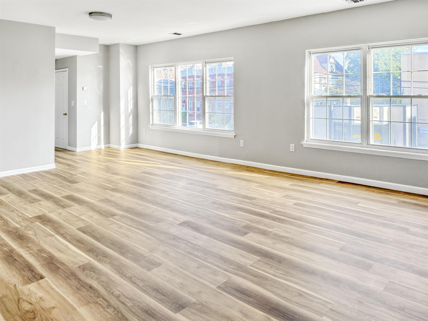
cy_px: 160
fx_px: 297
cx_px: 214
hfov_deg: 71.6
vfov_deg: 56.8
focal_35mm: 24
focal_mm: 6.8
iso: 100
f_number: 1.8
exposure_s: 1/290
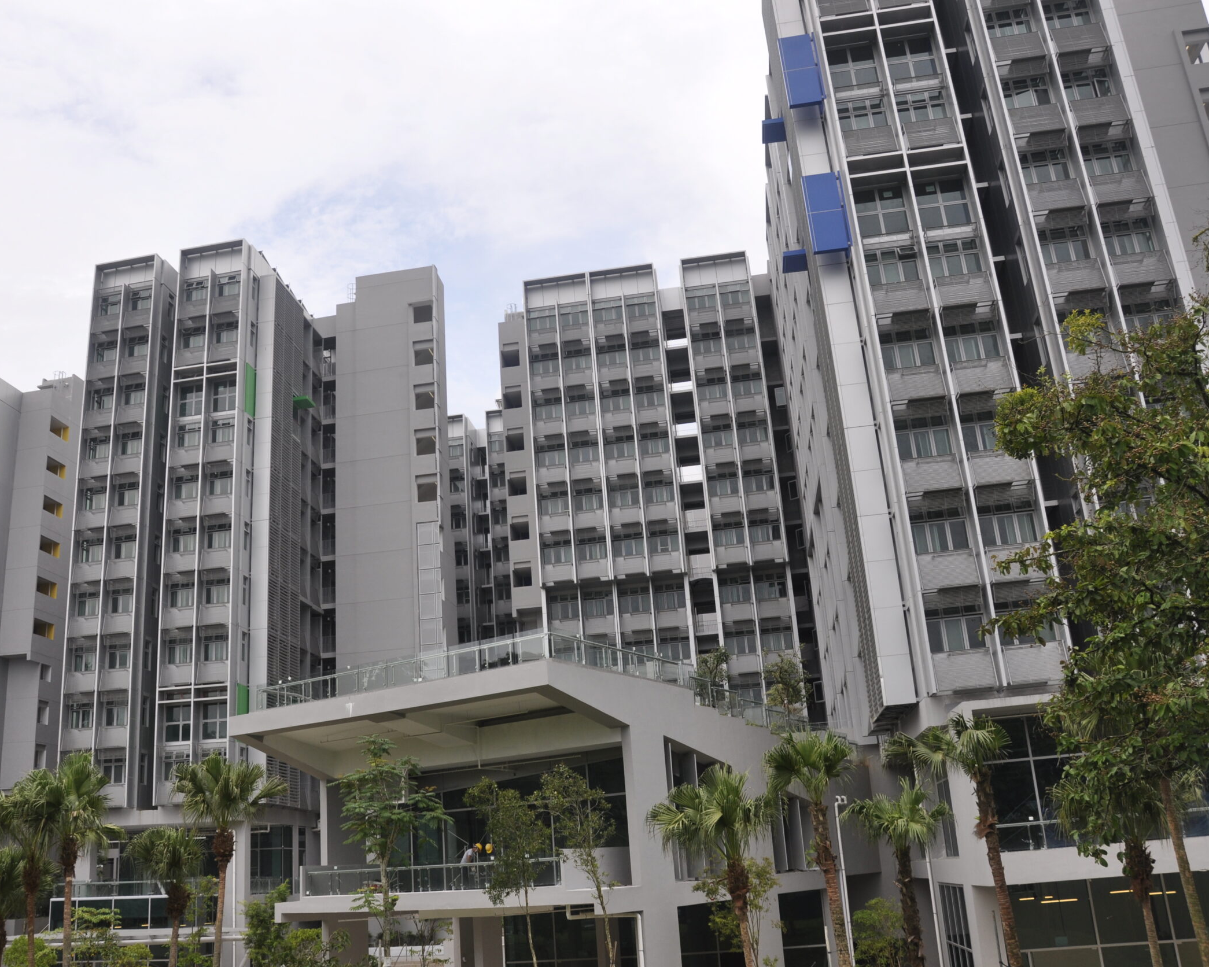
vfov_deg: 47.1
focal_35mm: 31
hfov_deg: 57.1
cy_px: 487
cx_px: 540
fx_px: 1109
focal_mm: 18
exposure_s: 1/250
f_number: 8
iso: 200
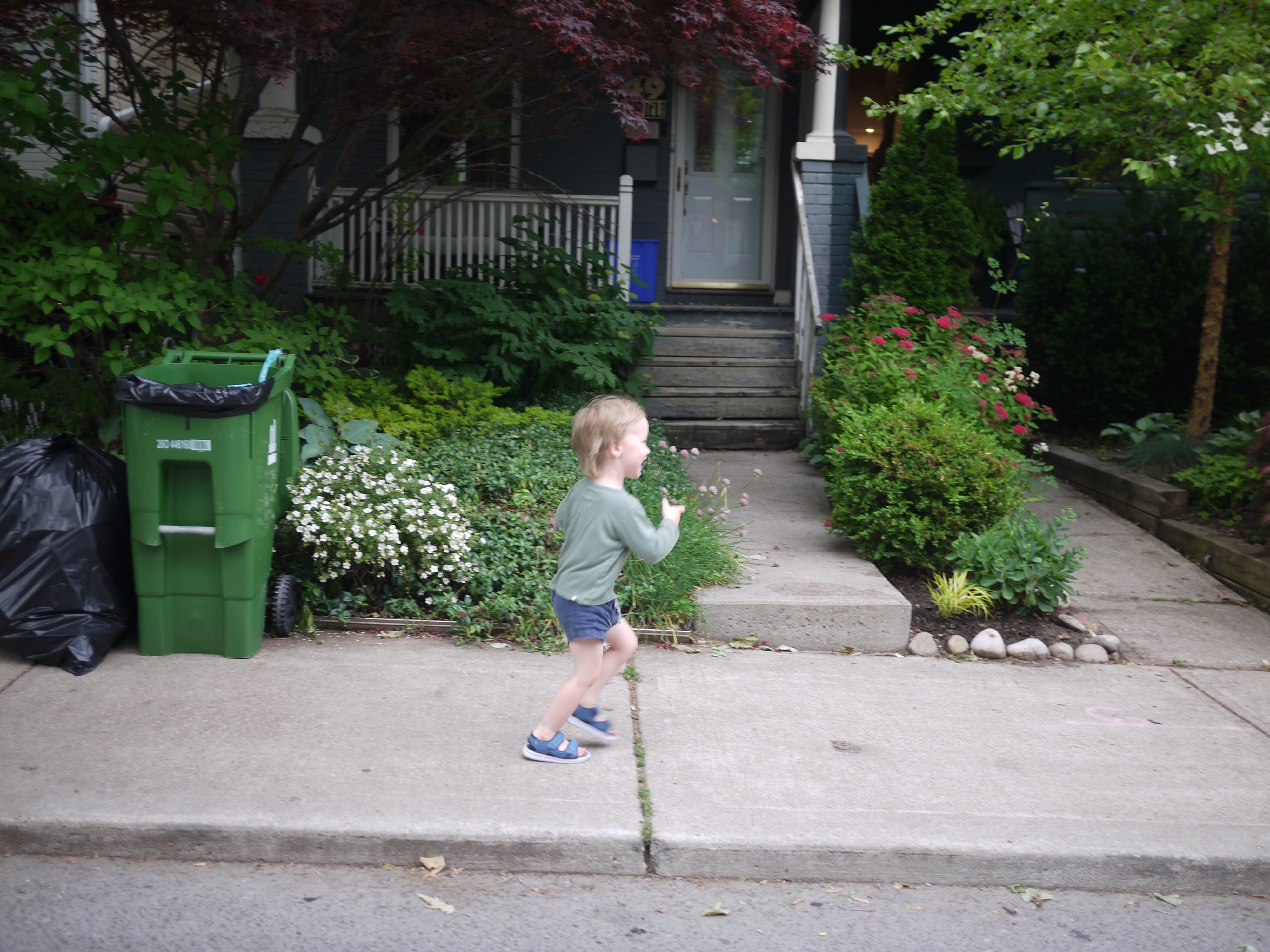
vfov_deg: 36.0
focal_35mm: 40
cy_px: 476
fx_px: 1468
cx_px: 635
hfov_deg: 46.8
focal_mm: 20
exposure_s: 1/160
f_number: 1.7
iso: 100
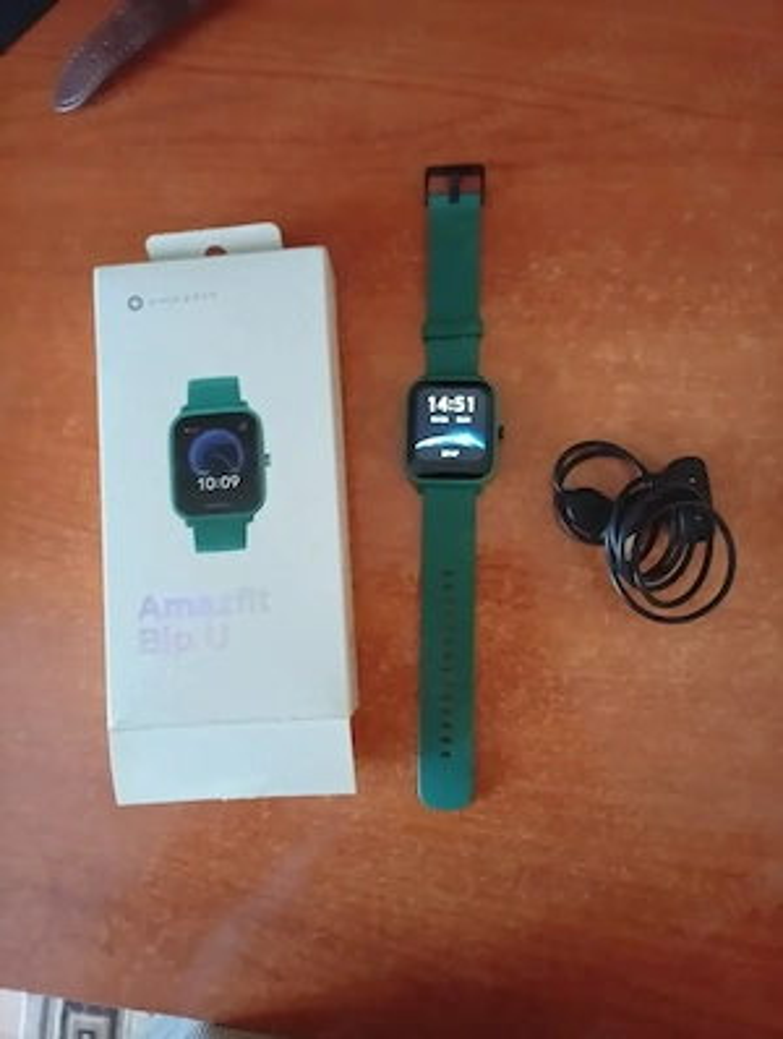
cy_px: 520
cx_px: 392
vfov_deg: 65.2
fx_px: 812
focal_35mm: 27
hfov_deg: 51.5
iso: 1224
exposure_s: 1/20
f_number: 1.8
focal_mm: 3.84
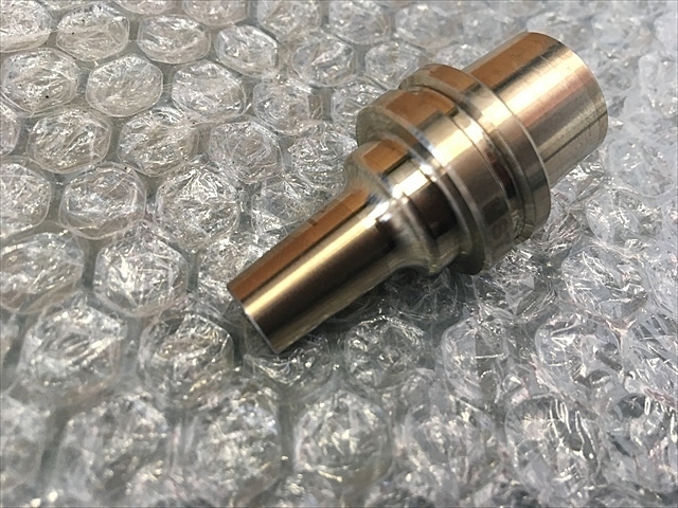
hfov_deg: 61.7
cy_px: 254
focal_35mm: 29
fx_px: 568
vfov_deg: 48.2
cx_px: 339
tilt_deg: -56.7
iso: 80
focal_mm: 4.15
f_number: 2.2
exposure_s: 1/30
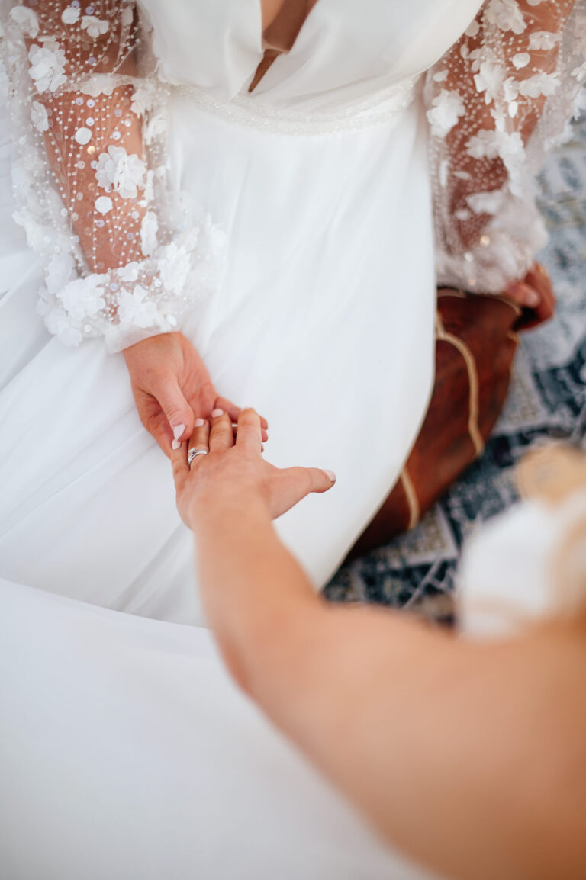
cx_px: 293
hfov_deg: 27.0
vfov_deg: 39.6
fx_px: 1222
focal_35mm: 50
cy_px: 440
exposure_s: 1/80
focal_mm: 50
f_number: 1.4
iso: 100
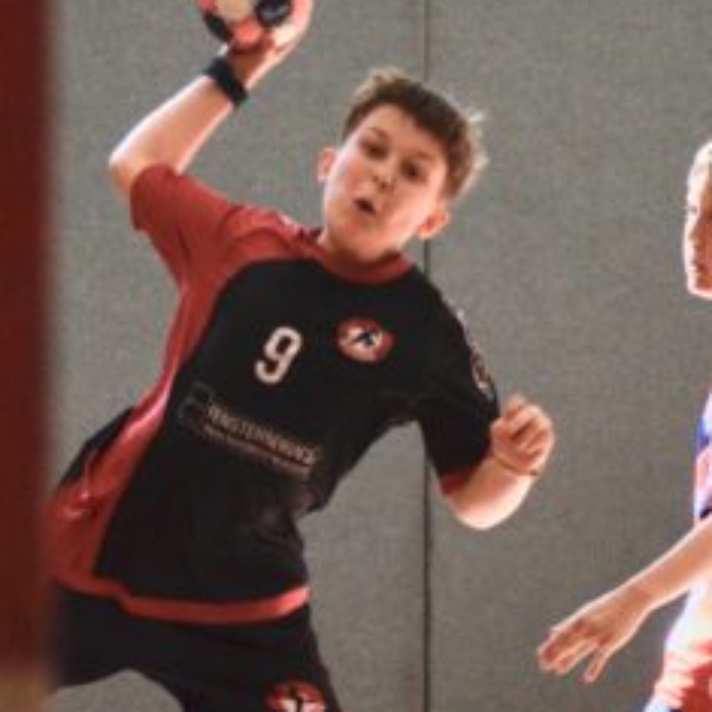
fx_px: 7749
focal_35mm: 333
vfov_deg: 5.2
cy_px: 718
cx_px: 373
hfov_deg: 5.3
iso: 800
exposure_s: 1/800
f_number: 4.2
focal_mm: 60
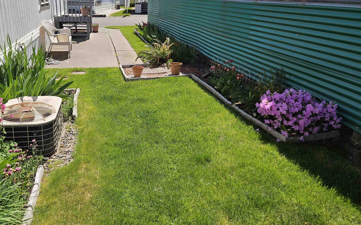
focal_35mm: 31
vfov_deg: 40.2
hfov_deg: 60.9
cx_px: 151
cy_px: 79
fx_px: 305
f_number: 1.8
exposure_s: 1/1672
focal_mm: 5.4
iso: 25
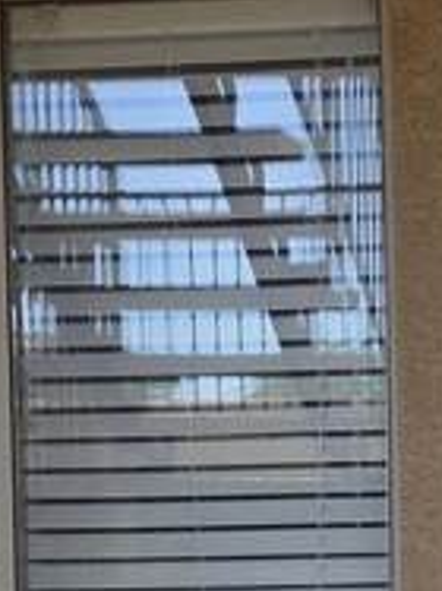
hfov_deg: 12.2
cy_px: 604
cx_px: 559
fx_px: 2011
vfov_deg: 16.3
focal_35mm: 118
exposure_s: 1/5151
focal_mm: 6.5
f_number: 1.4
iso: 64
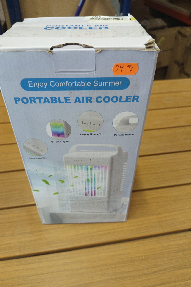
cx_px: 92
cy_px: 147
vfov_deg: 69.4
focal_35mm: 26
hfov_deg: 49.5
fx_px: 207
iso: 1151
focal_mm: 5.24
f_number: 1.7
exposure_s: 1/25
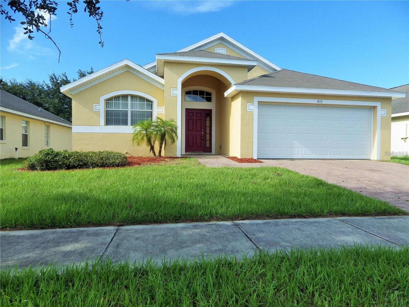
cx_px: 204
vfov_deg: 61.1
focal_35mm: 22
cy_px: 154
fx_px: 260
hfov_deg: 76.4
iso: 100
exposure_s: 1/640
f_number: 3.1
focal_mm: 4
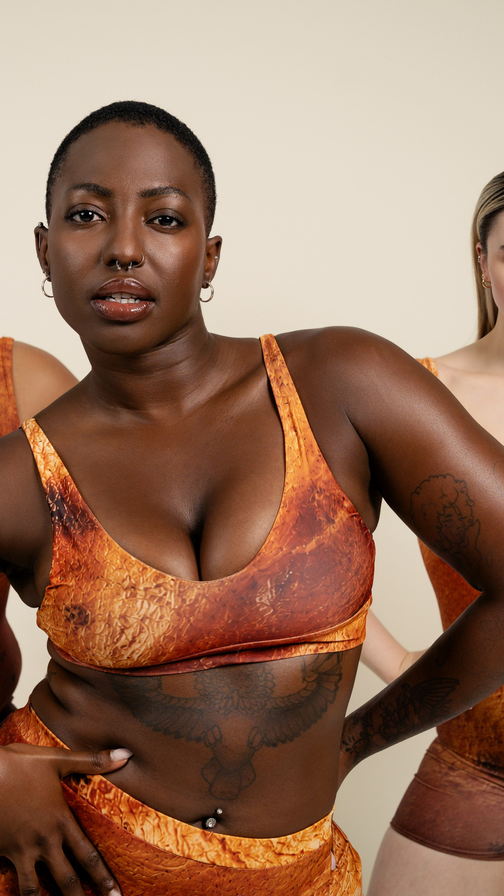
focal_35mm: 56
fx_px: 1330
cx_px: 201
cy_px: 454
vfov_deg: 37.2
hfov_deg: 21.4
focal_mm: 35
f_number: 5.6
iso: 100
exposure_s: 1/250
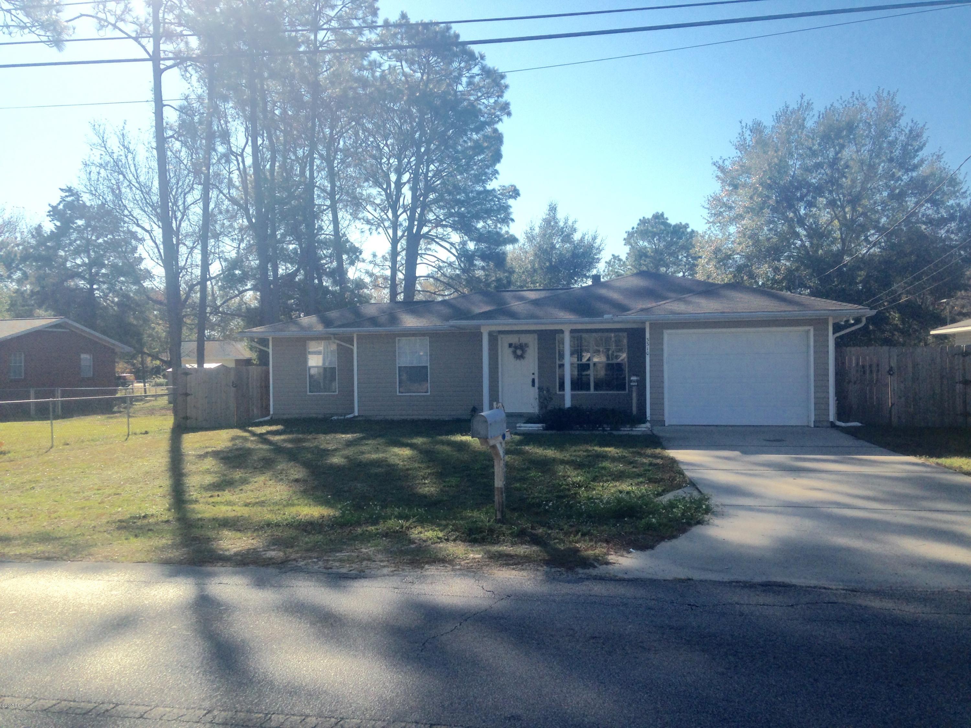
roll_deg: +1.8
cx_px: 486
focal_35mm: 33
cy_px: 364
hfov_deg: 55.4
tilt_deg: -1.4
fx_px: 926
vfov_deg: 42.9
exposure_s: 1/1323
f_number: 2.4
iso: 50
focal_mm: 4.12
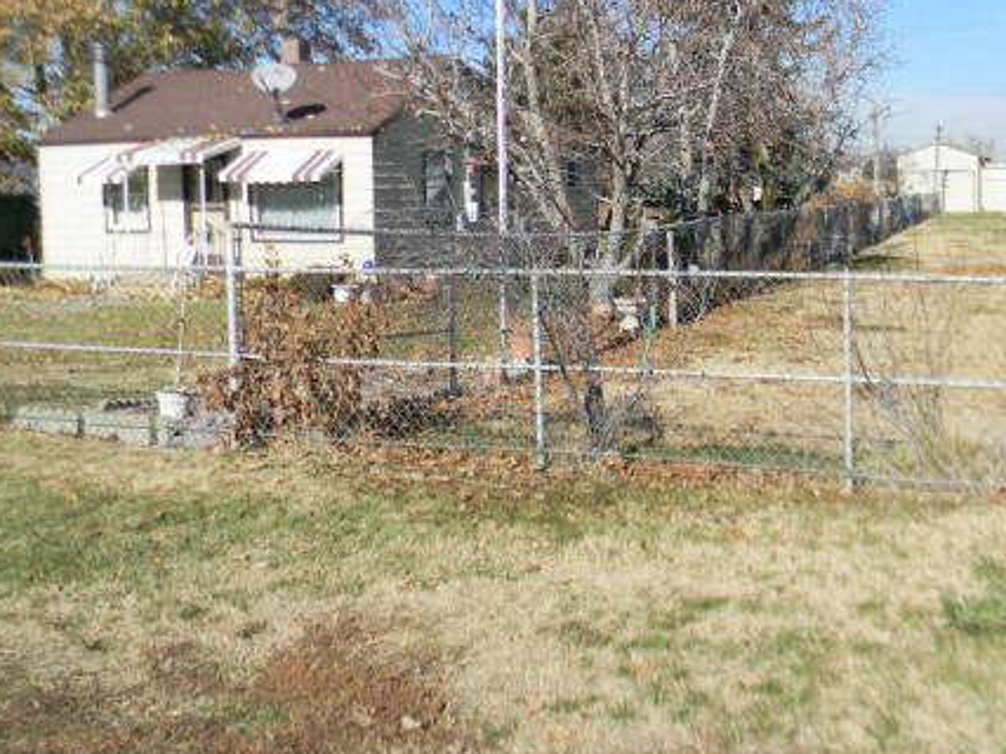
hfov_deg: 44.2
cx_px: 667
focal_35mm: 42
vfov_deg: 34.0
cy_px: 252
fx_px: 1220
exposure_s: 1/308
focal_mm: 5
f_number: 7
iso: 80
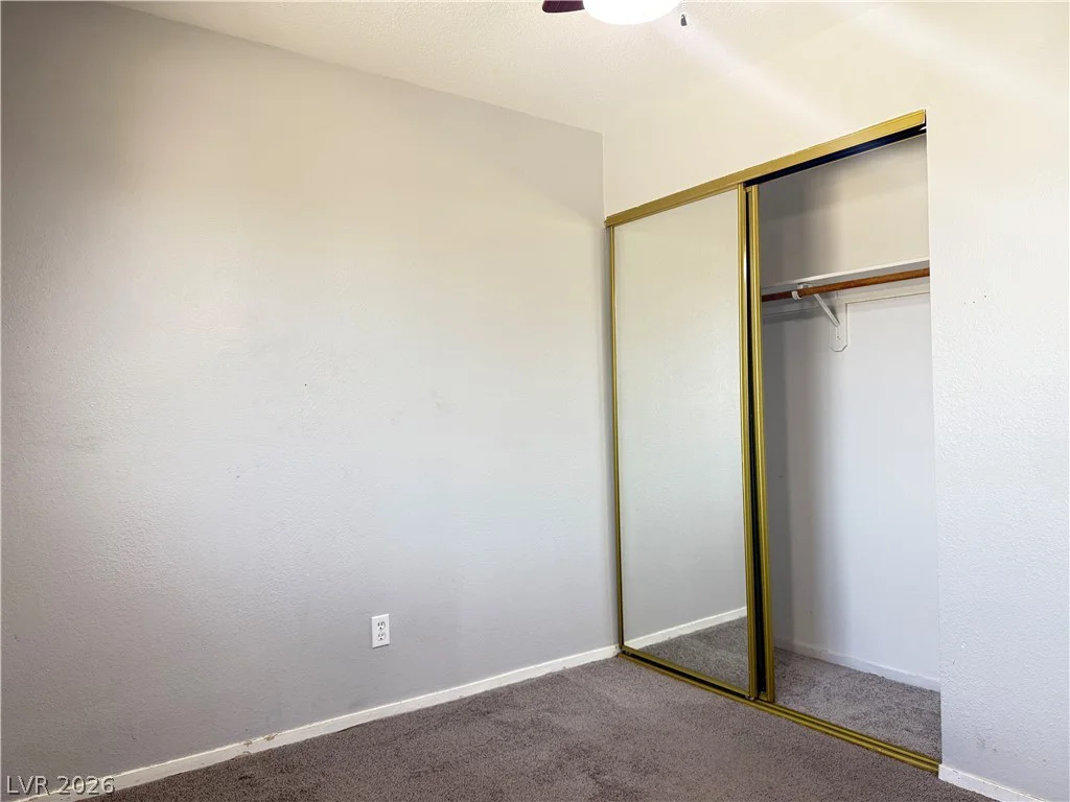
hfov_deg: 71.6
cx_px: 535
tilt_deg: +1.2
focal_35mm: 24
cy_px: 401
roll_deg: +0.6
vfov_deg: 56.8
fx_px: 742
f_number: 1.78
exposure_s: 1/60
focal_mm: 6.76
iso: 250
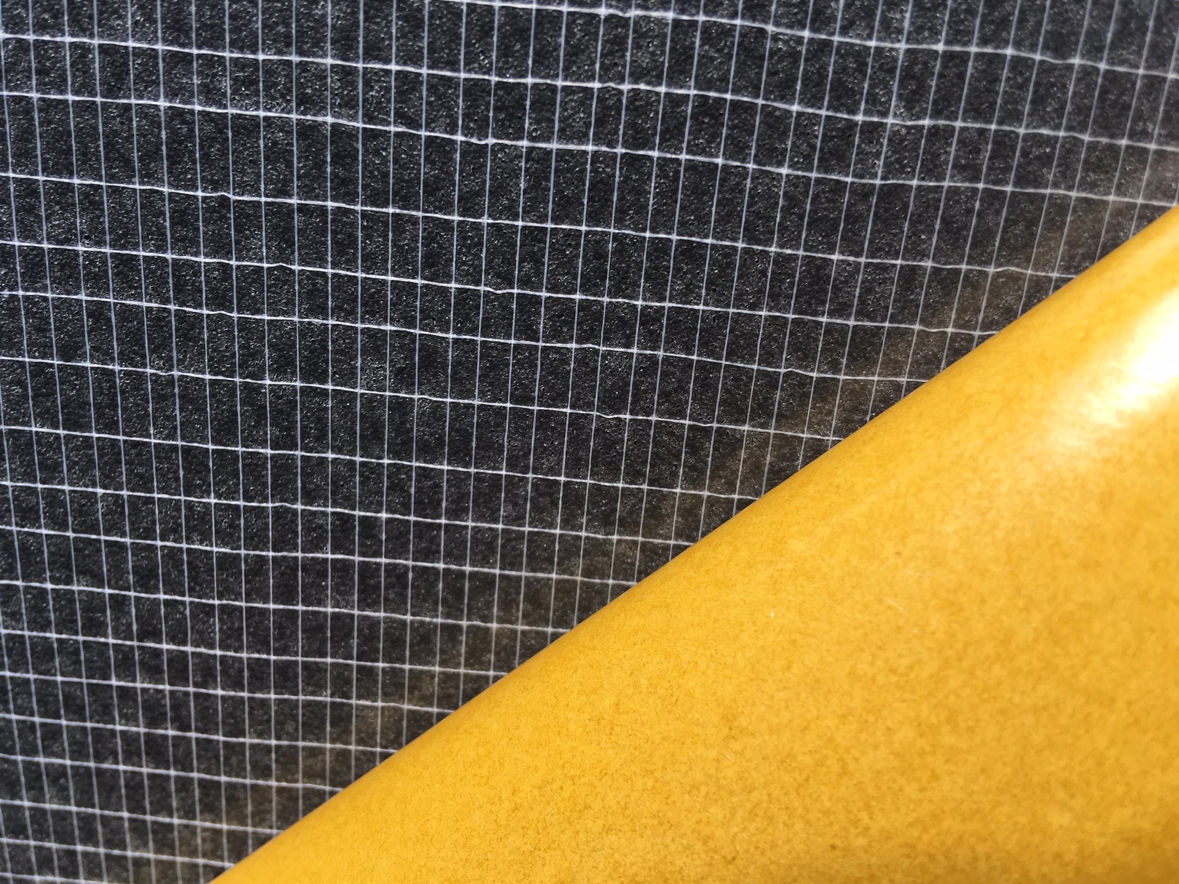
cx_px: 590
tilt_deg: -16.0
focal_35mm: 29
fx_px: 988
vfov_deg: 48.2
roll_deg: -4.6
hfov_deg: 61.7
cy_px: 442
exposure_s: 1/100
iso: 25
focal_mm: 4.15
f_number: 2.2
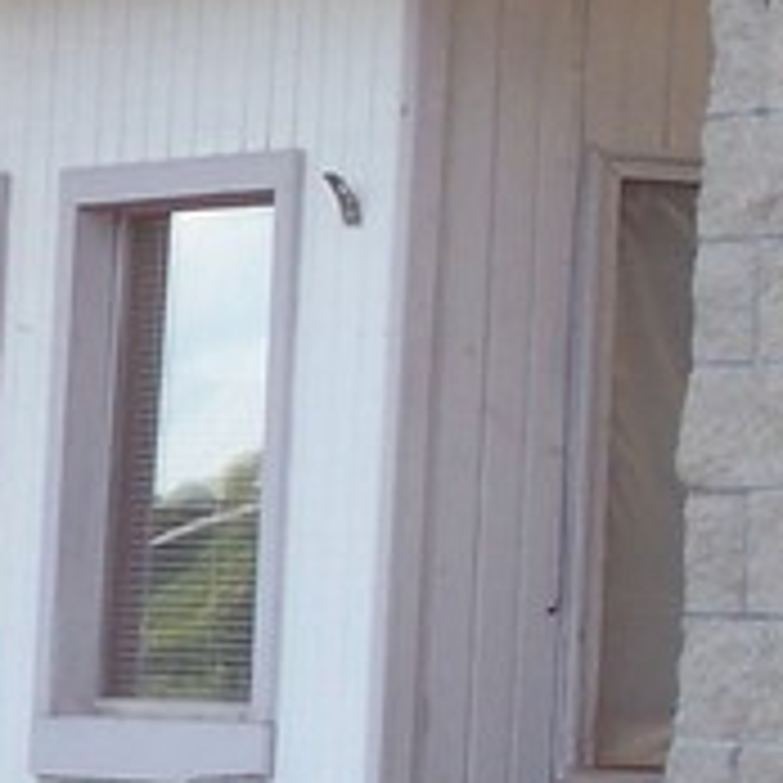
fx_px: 9418
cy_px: 270
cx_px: -308
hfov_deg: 4.7
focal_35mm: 368
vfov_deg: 4.8
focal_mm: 13.5
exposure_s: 1/125
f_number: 4.1
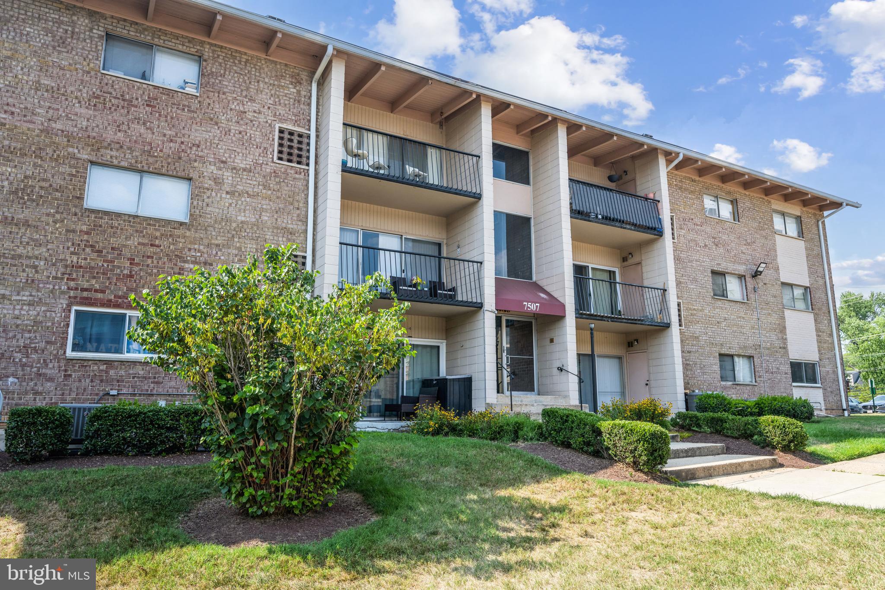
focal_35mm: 24
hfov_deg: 74.9
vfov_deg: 54.1
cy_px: 295
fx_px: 578
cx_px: 442
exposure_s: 1/160
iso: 200
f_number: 9
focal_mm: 23.5
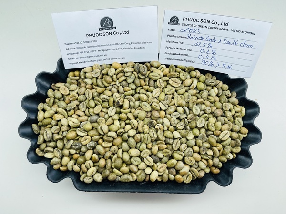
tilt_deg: -79.8
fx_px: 207
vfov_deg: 54.9
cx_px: 143
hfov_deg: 69.4
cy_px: 107
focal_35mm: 25
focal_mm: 5.1
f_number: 1.6
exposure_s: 1/1098
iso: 32
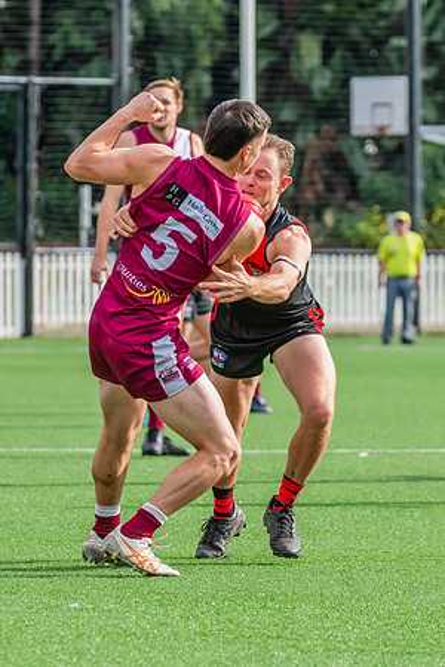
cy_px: 343
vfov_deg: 5.5
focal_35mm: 376
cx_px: 209
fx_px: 6978
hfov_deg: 3.7
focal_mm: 210
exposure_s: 1/1250
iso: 800
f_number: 7.1
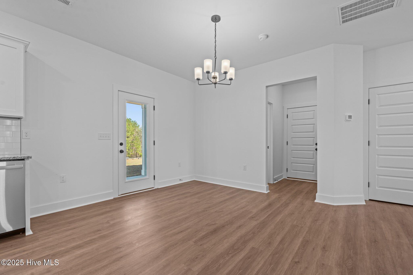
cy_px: 138
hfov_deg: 95.0
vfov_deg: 72.1
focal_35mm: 16
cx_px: 206
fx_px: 189
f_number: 8
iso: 250
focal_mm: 16.5
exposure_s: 1/4
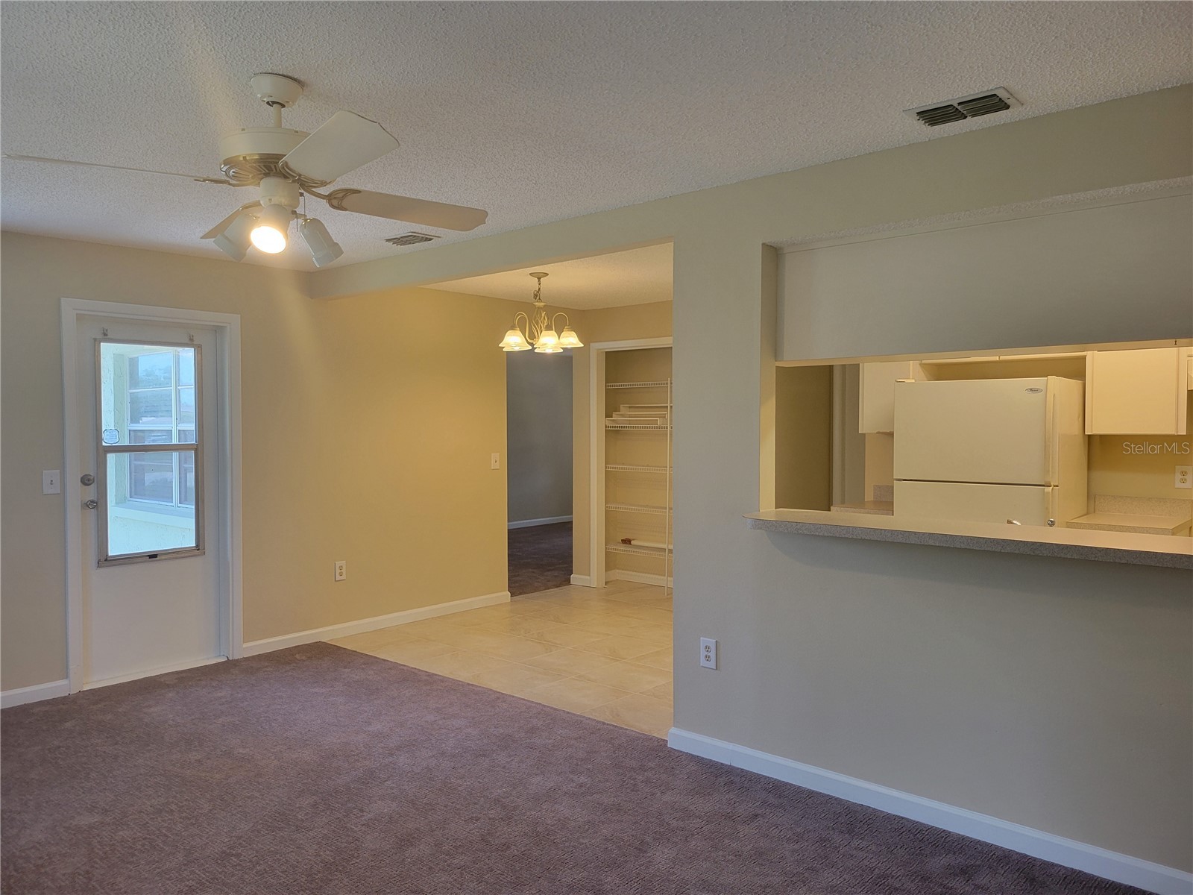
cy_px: 448
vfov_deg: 53.1
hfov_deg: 67.3
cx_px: 596
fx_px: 896
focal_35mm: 26
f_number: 1.8
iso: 160
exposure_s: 1/120
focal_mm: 5.4
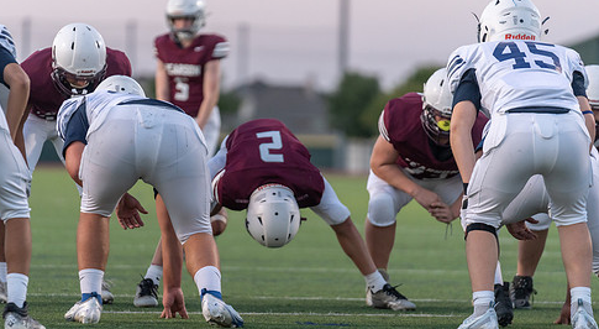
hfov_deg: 8.6
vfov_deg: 4.7
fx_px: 3979
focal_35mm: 252
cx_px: 242
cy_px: 205
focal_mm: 200
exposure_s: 1/1250
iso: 1000
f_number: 2.8
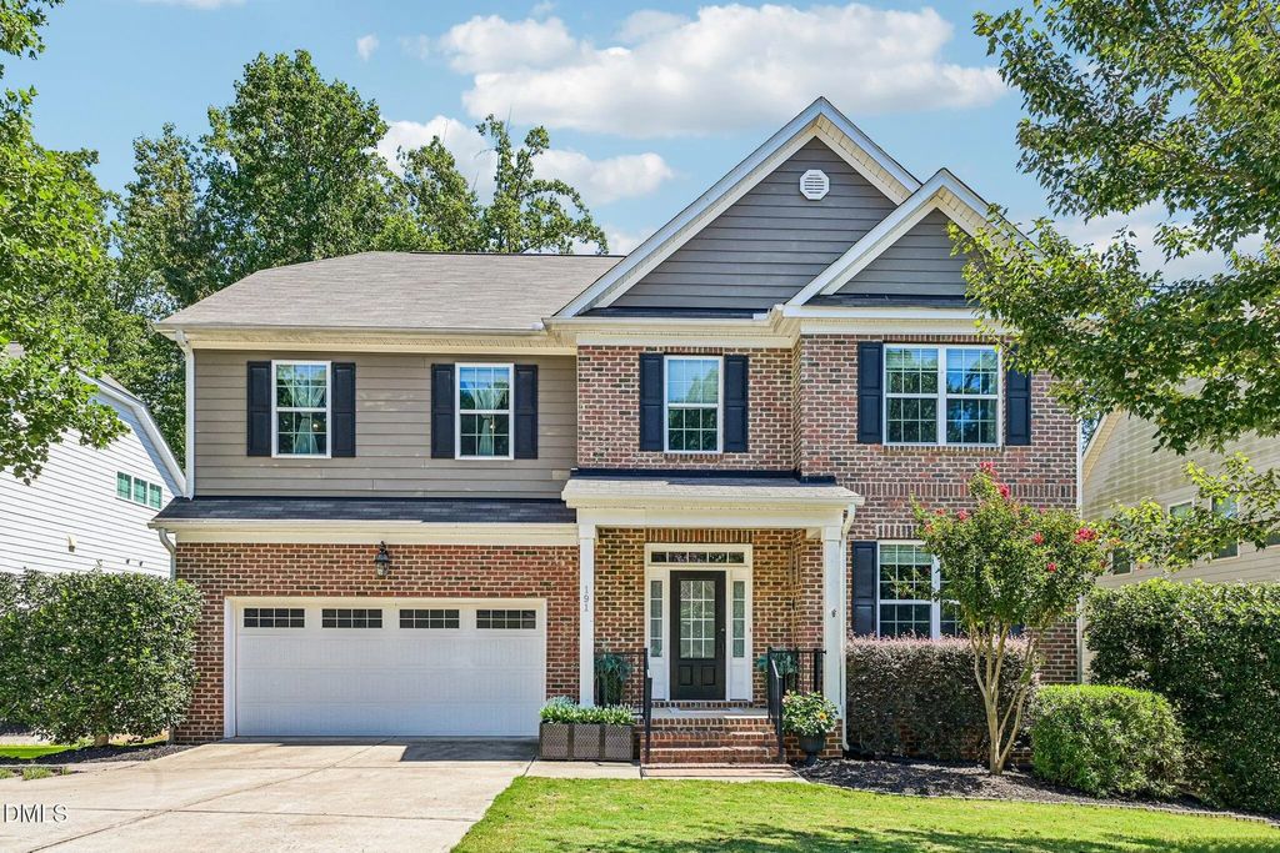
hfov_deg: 73.7
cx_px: 640
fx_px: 853
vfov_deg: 53.1
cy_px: 426
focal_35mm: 24
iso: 200
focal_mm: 24
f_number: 9
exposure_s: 1/200
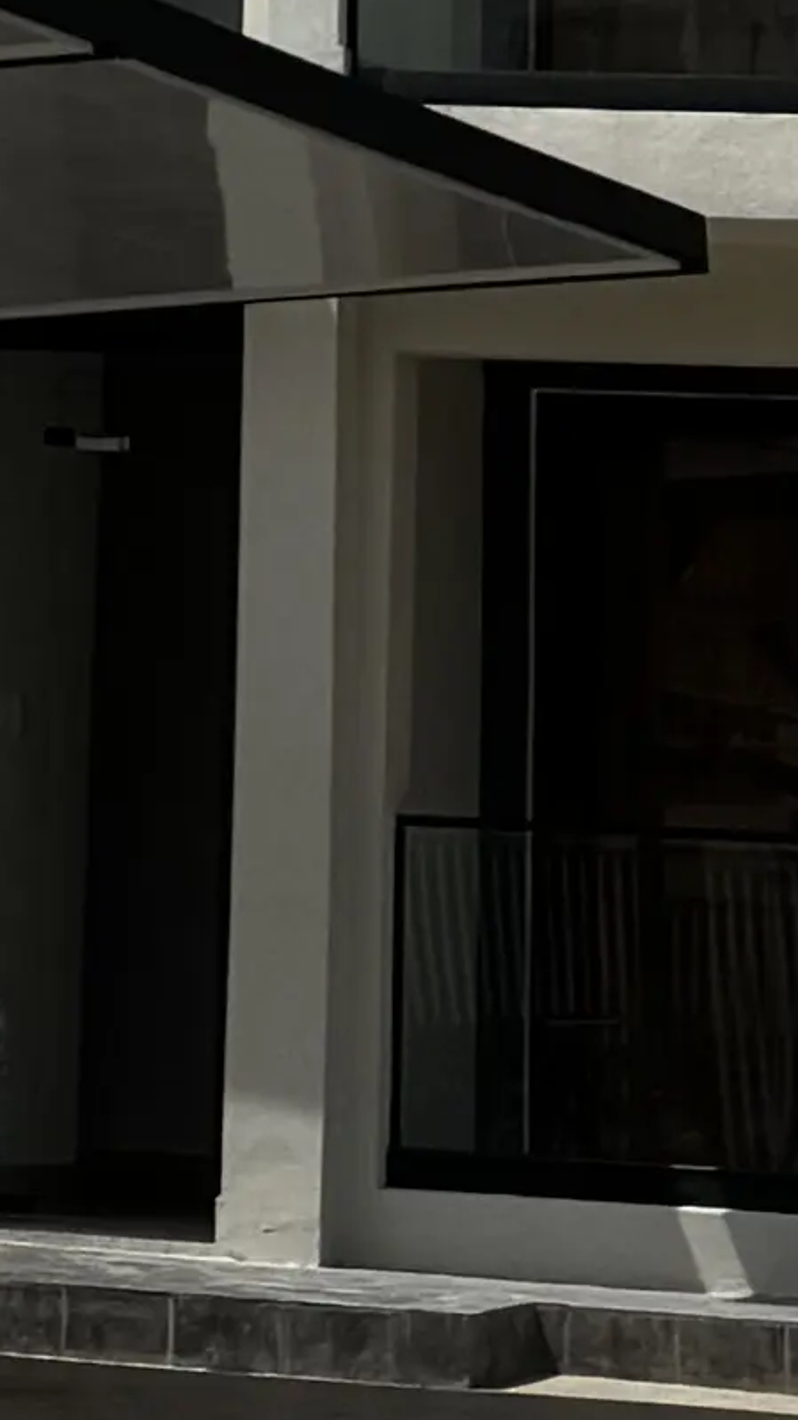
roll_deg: -2.9
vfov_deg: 9.3
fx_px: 7040
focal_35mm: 187
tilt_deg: +27.3
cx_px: -46
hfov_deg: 6.5
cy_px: -2767
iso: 80
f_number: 1.78
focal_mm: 6.76
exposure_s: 1/12346
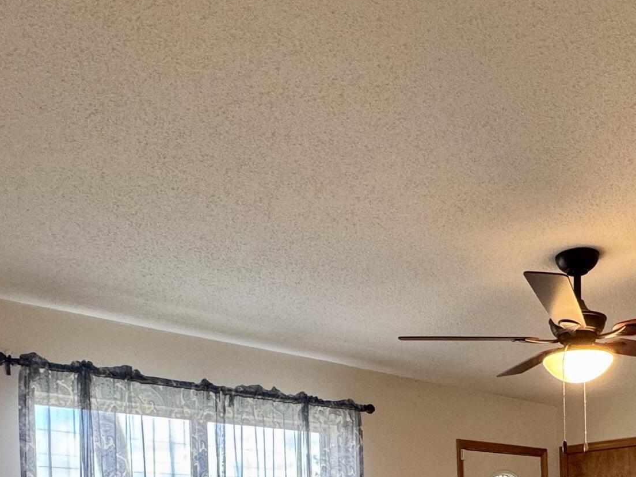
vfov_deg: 32.6
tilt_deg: -1.5
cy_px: 538
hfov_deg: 48.1
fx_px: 698
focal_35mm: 38
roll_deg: +1.0
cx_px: 426
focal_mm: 2.22
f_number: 2.2
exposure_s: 1/120
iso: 160
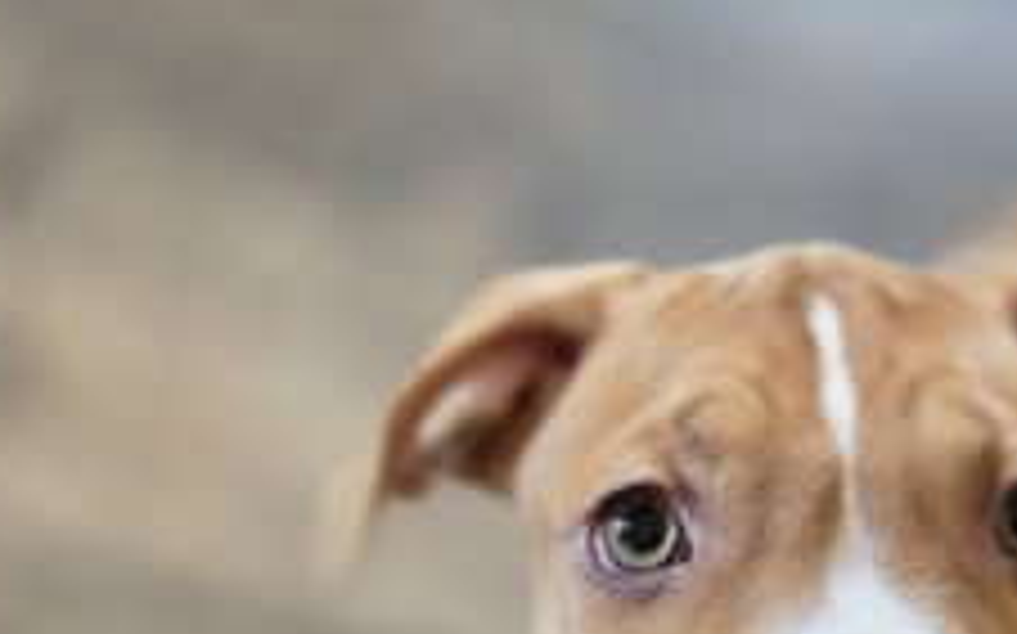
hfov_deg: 34.5
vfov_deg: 23.5
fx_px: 1496
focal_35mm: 54
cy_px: 542
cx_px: 990
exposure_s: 1/120
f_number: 1.7
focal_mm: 6.3
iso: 800
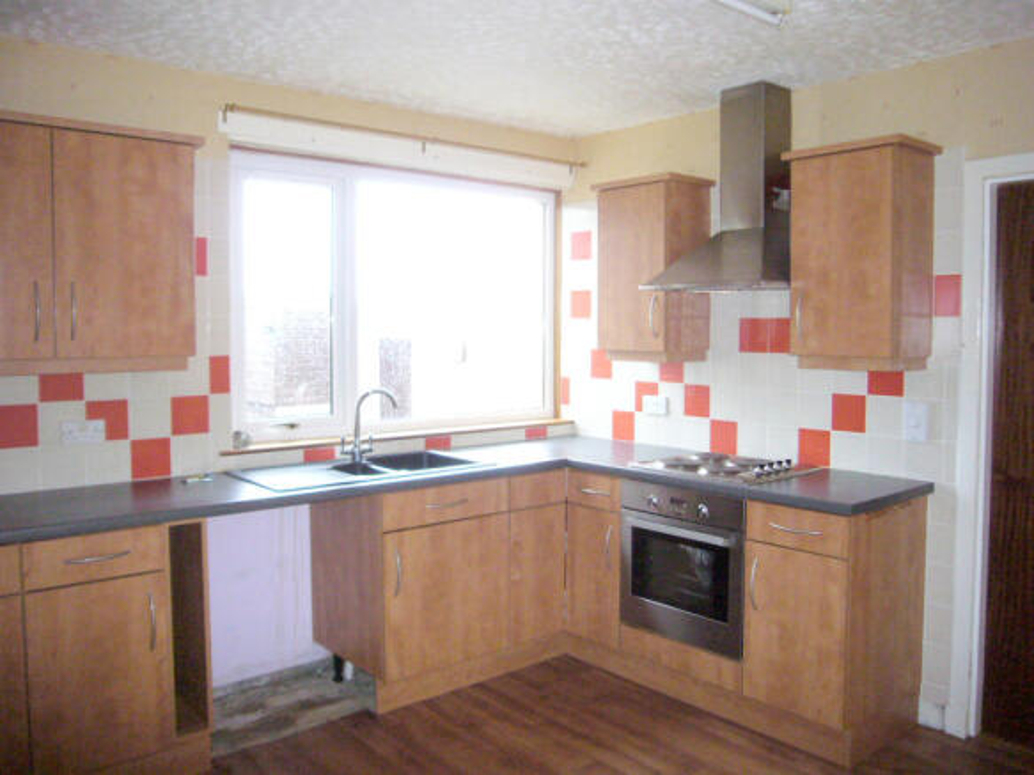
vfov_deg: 49.7
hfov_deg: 63.5
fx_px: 836
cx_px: 517
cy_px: 388
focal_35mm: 28
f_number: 2.8
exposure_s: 1/30
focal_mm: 4.6
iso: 320
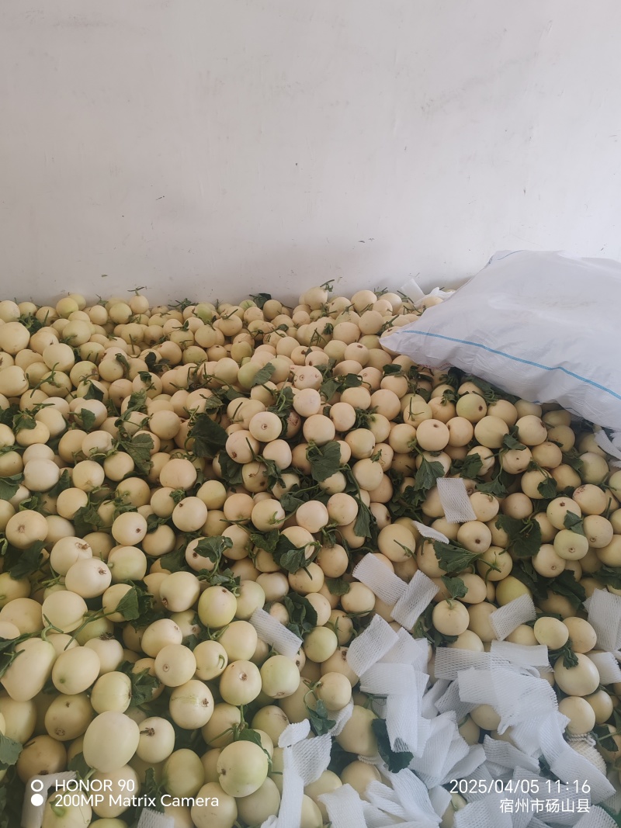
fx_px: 646
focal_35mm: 27
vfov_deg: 65.3
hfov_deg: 51.3
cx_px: 310
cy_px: 414
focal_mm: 6.12
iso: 320
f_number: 1.9
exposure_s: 1/100
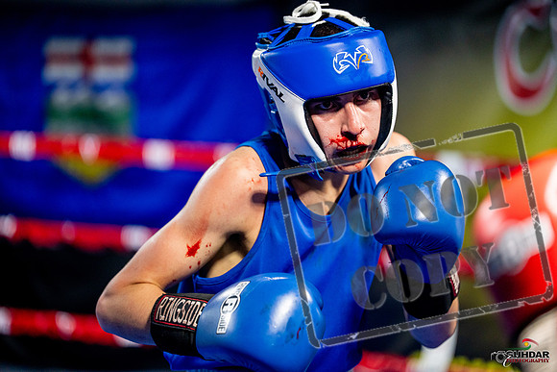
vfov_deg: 10.0
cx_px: 278
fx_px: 2120
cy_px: 186
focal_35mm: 137
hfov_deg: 15.0
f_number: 2
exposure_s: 1/1000
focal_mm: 137
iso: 4000
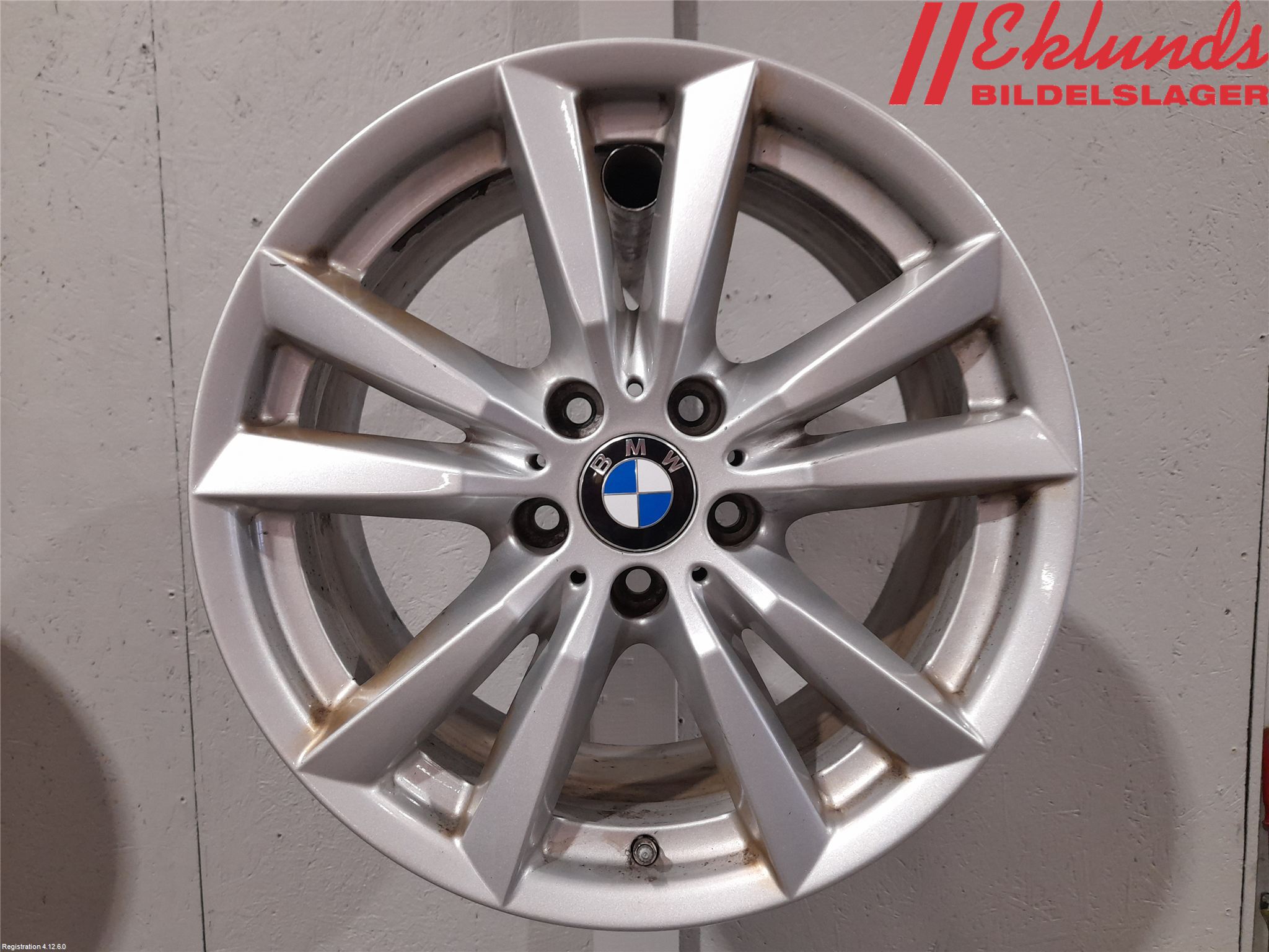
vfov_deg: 54.9
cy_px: 476
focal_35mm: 25
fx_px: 916
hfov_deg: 69.4
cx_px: 634
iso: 200
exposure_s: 1/50
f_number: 2
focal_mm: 4.6
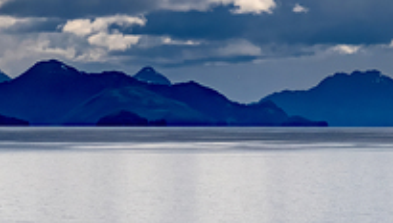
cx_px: 232
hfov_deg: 4.7
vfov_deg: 2.7
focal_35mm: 459
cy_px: -65
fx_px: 4790
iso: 800
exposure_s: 1/4000
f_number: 9
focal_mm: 99.8
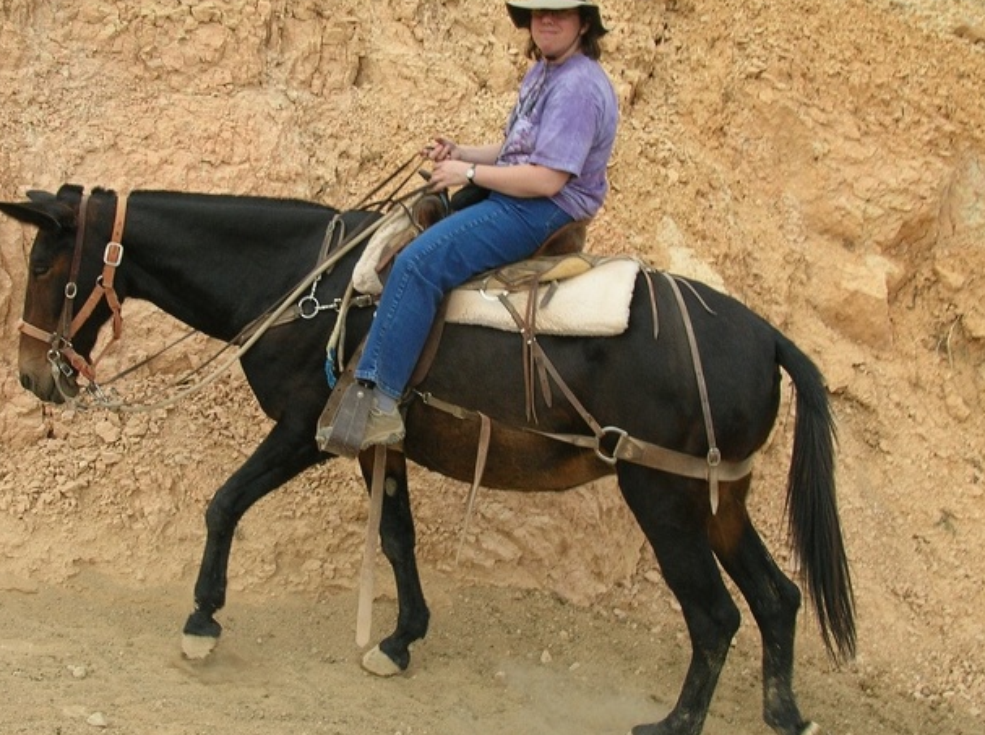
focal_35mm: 47
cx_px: 417
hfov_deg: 40.4
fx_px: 1335
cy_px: 352
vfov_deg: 30.8
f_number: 3.7
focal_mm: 6
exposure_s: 1/232
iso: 50
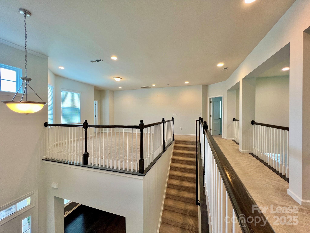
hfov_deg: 106.2
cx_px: 155
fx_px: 116
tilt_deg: -1.4
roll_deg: +0.3
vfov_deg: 89.9
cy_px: 116
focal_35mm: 13
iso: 125
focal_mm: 1.57
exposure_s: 1/60
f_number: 1.8
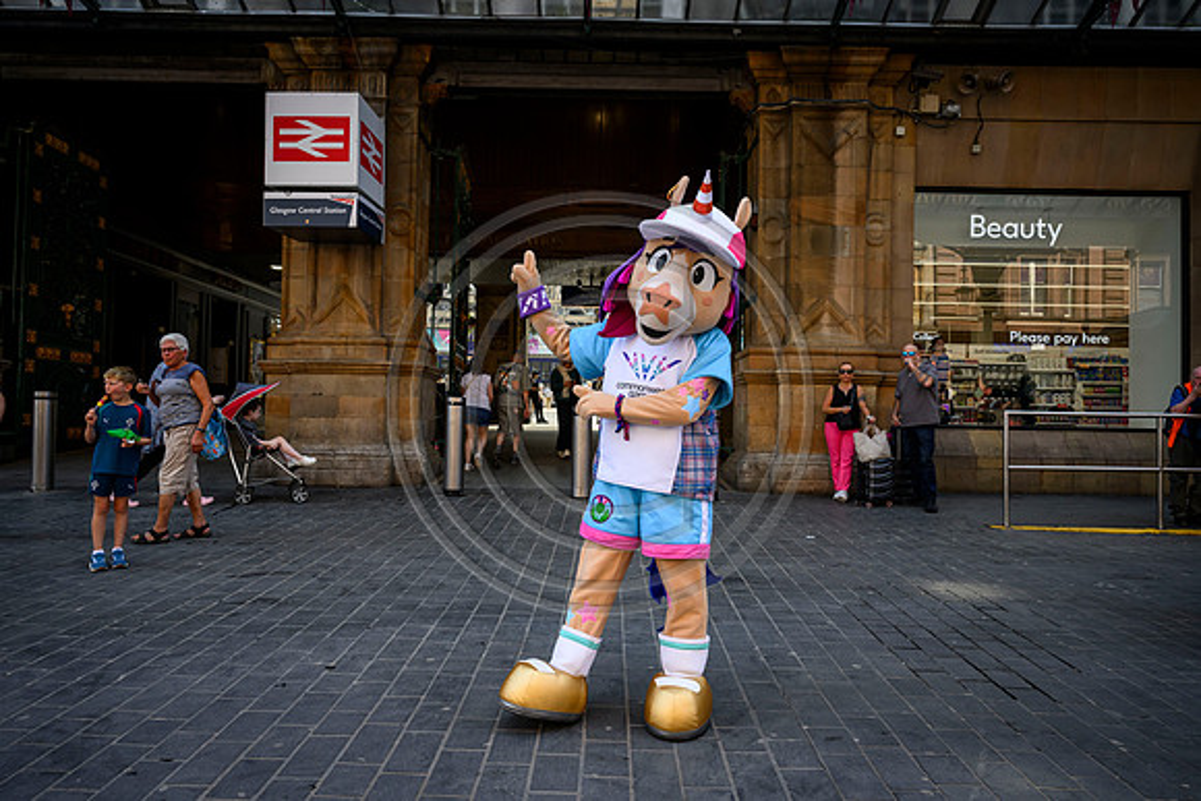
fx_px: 801
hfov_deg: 73.7
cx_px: 600
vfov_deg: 53.2
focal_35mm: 24
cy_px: 400
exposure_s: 1/640
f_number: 5.6
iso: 1000
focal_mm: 24
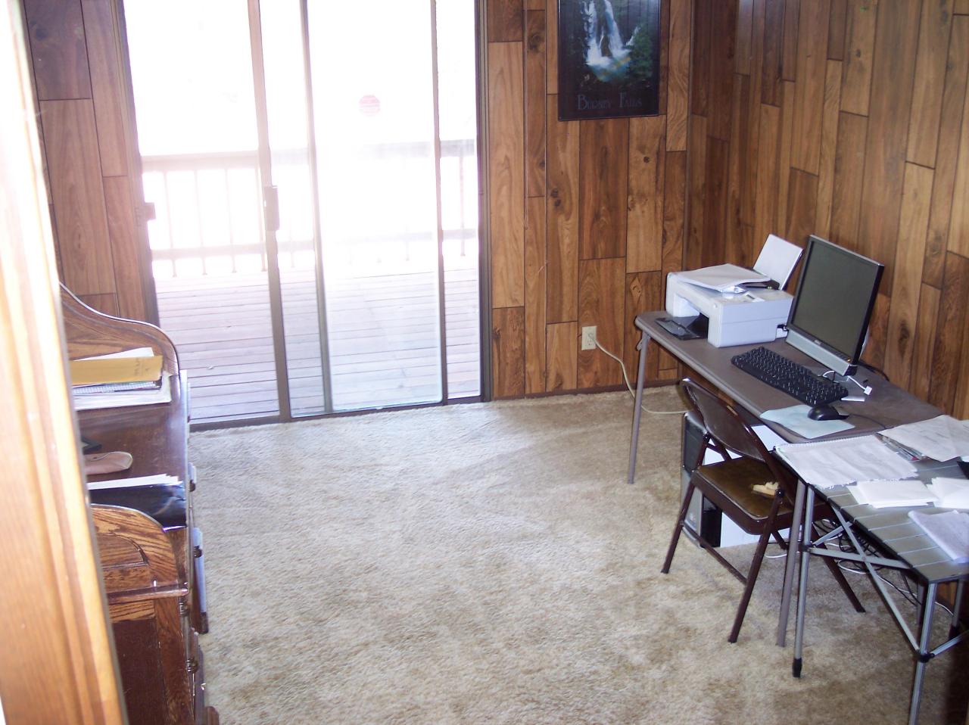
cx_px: 484
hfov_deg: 49.0
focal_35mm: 38
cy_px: 362
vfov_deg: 37.7
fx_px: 1063
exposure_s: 1/30
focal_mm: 8
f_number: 2.8
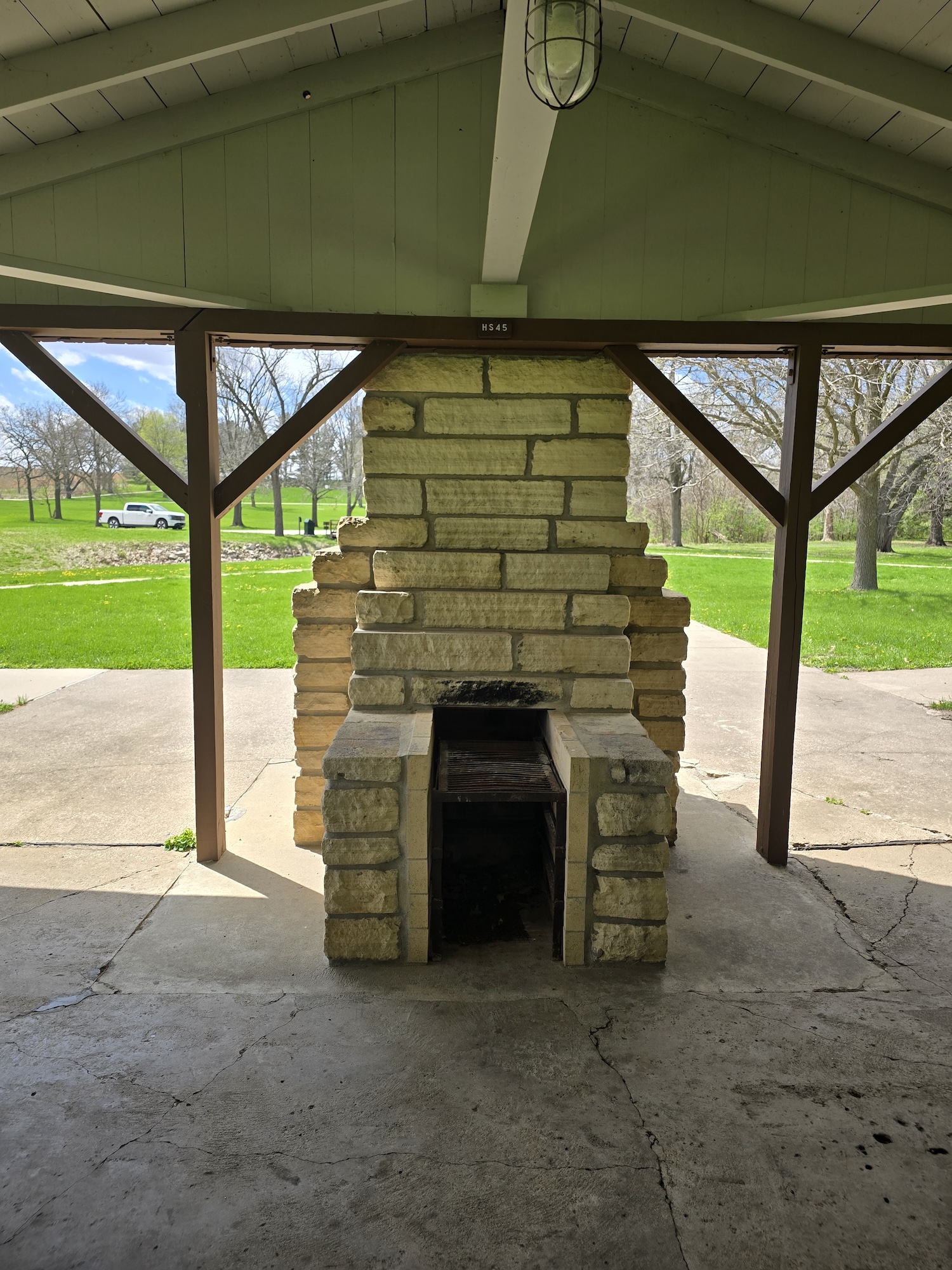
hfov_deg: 58.9
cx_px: 476
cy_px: 635
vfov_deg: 73.9
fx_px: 843
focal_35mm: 23
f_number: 1.7
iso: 12
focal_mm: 6.3
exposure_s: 1/476
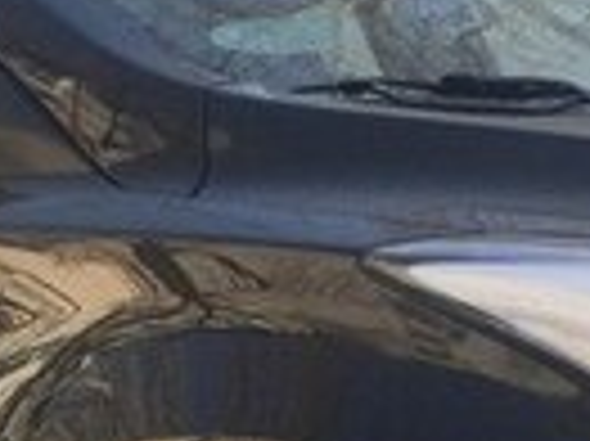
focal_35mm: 146
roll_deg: +0.5
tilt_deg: -7.4
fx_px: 2486
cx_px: 59
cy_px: 614
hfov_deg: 13.4
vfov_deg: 9.9
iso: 32
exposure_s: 1/719
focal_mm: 4.15
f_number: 2.2
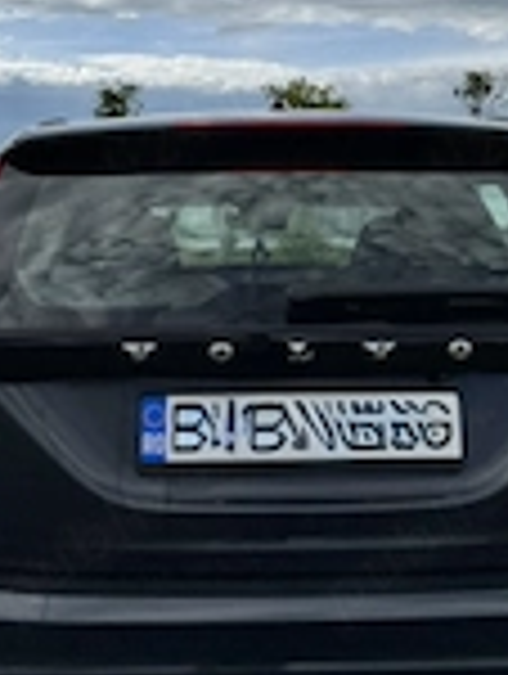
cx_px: 279
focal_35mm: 64
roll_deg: +0.5
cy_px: 230
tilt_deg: +1.4
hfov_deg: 23.0
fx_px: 1249
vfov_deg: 30.0
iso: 80
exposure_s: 1/10417
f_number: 1.78
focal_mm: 6.76
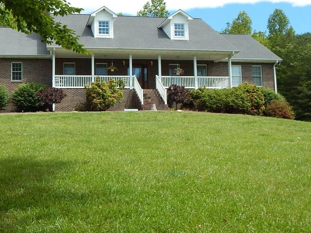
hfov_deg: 41.0
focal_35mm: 46
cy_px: 97
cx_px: 122
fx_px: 413
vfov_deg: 31.5
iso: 125
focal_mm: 6.1
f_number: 3.3
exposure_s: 1/1000
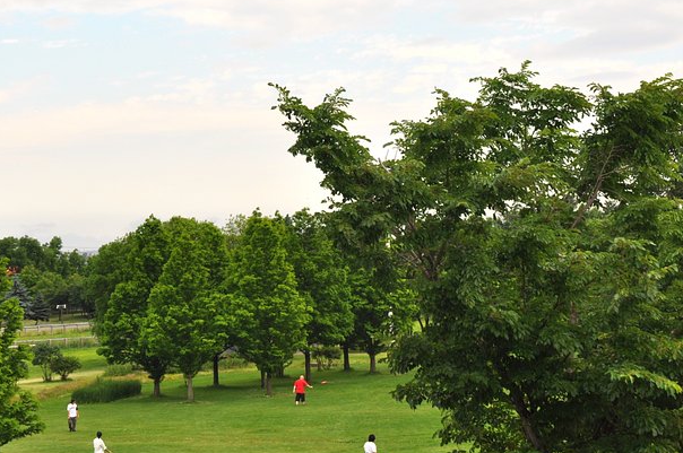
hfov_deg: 16.8
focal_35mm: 122
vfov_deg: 11.2
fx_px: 2311
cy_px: 89
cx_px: 375
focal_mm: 48
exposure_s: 1/250
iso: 200
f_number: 8
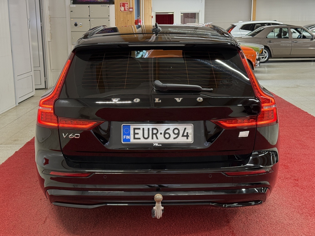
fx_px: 437
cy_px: 118
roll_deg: +0.5
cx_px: 158
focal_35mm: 48
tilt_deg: -11.0
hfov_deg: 39.7
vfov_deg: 30.3
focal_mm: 6.76
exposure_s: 1/60
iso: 125
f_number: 1.78
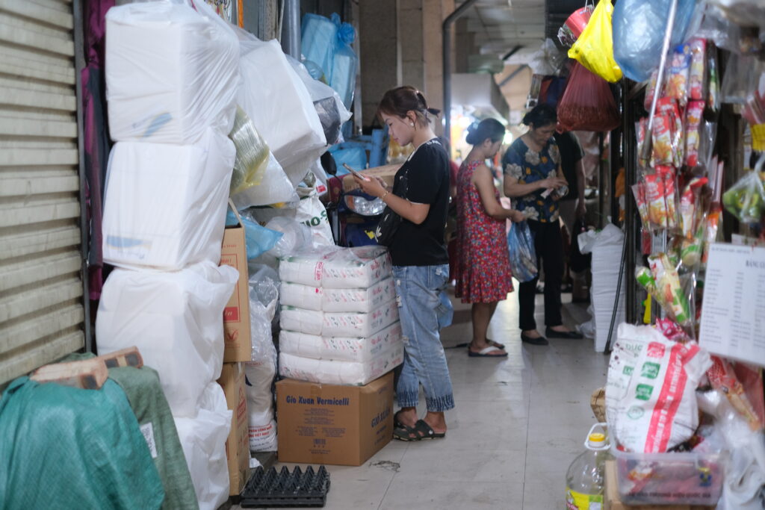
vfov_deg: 25.5
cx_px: 382
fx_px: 1126
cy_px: 255
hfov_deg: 37.5
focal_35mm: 53
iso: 800
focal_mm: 35
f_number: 1.4
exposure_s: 1/75
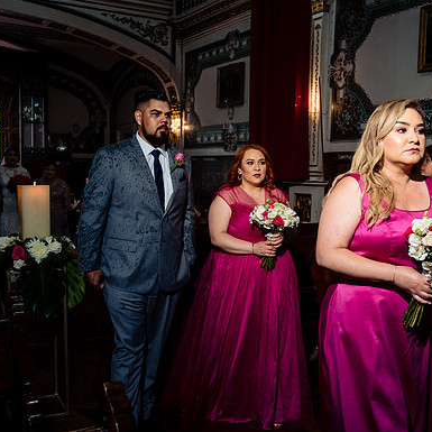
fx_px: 579
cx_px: 213
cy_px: 216
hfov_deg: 40.9
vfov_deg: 40.9
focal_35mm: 41
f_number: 6.3
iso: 1600
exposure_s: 1/160
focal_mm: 32
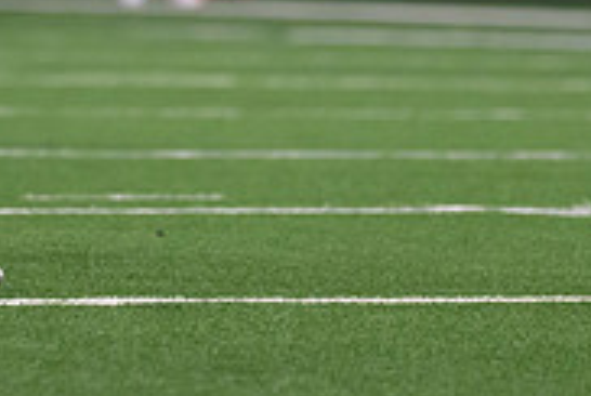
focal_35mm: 826
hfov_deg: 2.5
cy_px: -400
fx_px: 13582
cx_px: -135
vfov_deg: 1.7
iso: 2500
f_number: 2.8
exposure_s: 1/1000
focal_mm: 173
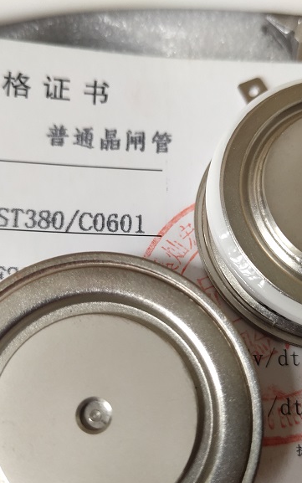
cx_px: 165
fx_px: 592
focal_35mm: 45
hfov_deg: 28.6
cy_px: 260
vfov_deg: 44.3
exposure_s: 1/50
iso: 260
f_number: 1.8
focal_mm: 4.27
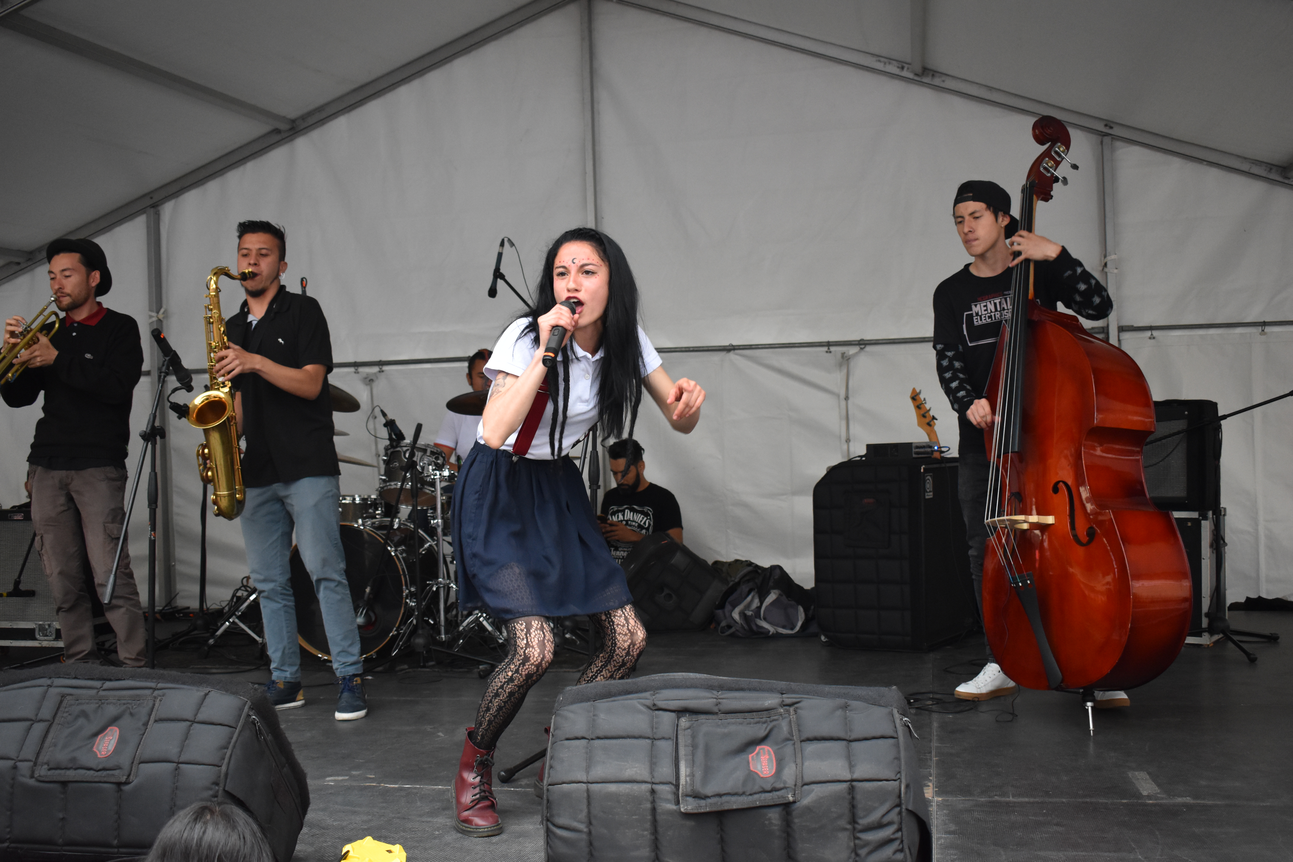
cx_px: 646
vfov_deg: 35.5
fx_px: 1347
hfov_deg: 51.3
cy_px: 431
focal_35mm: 38
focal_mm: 25
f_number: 4
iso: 1250
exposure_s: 1/125
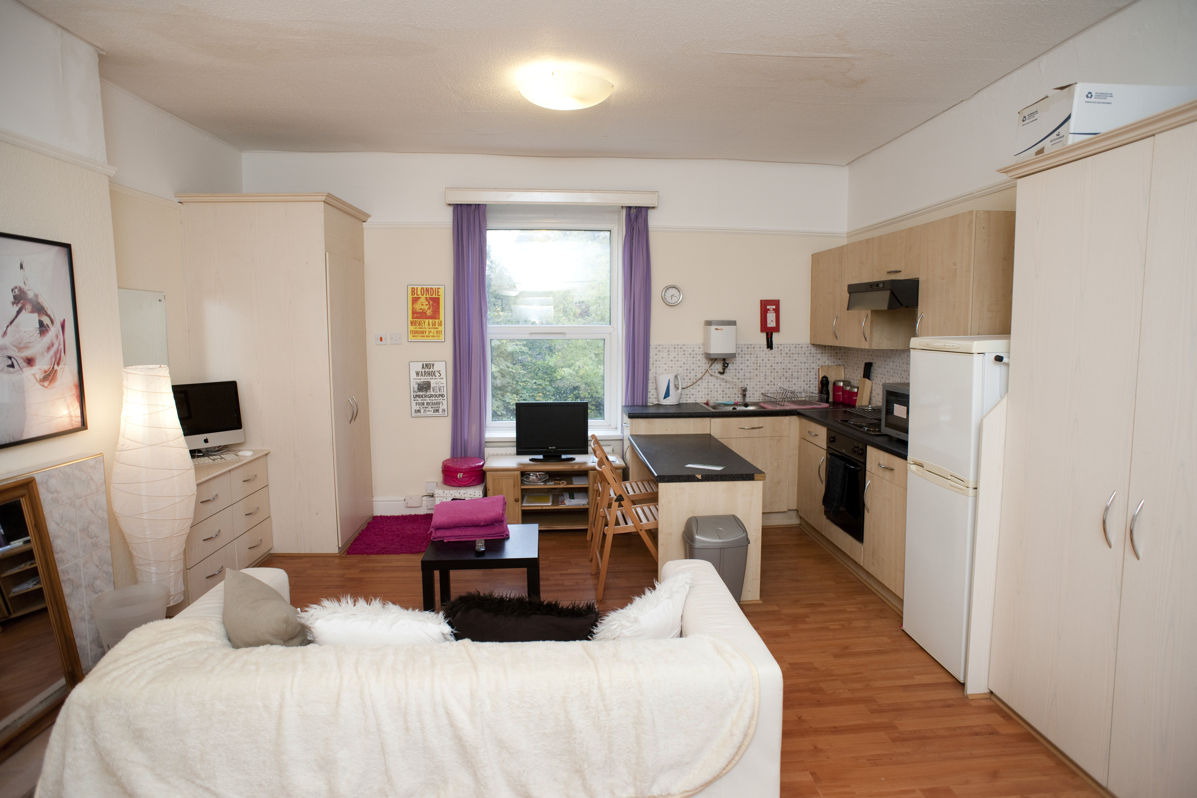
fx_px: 665
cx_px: 598
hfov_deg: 84.0
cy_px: 399
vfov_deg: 61.9
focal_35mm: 20
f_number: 4.5
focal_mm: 20
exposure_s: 1/50
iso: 200
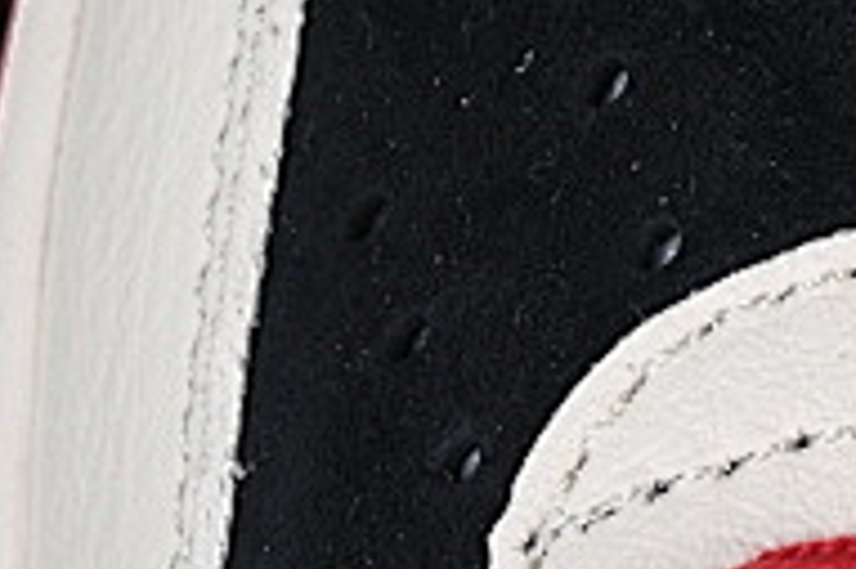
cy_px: 246
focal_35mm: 425
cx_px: 999
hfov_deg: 4.8
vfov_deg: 3.2
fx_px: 10097
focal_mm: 50
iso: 160
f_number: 7.1
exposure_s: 1/80
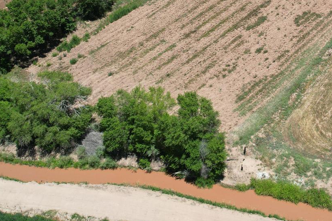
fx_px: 507
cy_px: -2
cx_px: 262
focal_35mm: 55
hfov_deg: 35.2
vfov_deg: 23.5
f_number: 2.8
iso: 100
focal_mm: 8.38
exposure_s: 1/2000
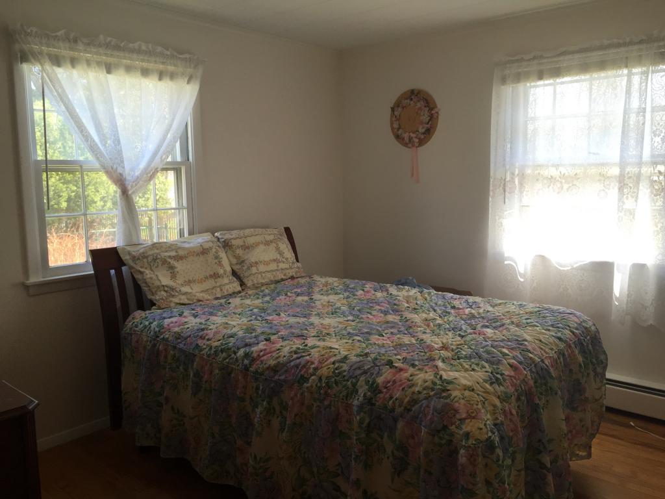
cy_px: 250
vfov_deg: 48.2
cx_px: 332
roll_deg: +1.1
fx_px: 557
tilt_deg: -7.3
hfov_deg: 61.7
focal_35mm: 29
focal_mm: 4.15
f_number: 2.2
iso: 50
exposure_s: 1/120
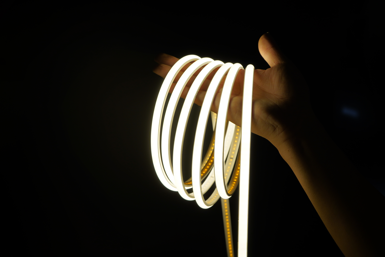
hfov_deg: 45.4
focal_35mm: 43
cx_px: 192
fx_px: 460
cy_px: 128
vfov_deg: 31.2
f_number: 6.3
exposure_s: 1/160
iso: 100
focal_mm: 43
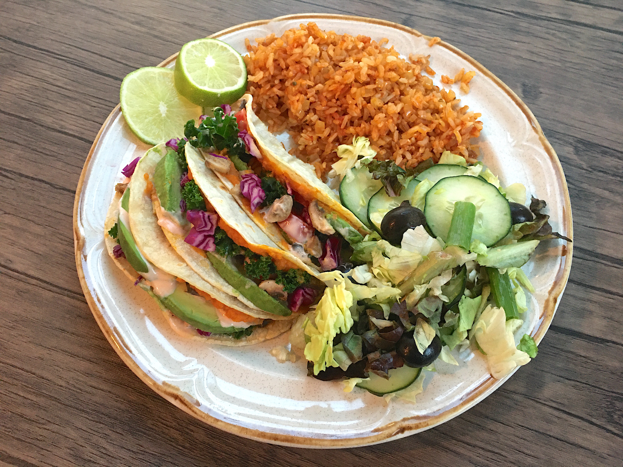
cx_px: 312
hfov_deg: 61.7
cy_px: 234
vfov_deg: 48.2
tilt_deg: -63.7
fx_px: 522
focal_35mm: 29
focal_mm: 4.15
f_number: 2.2
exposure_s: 1/15
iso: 100
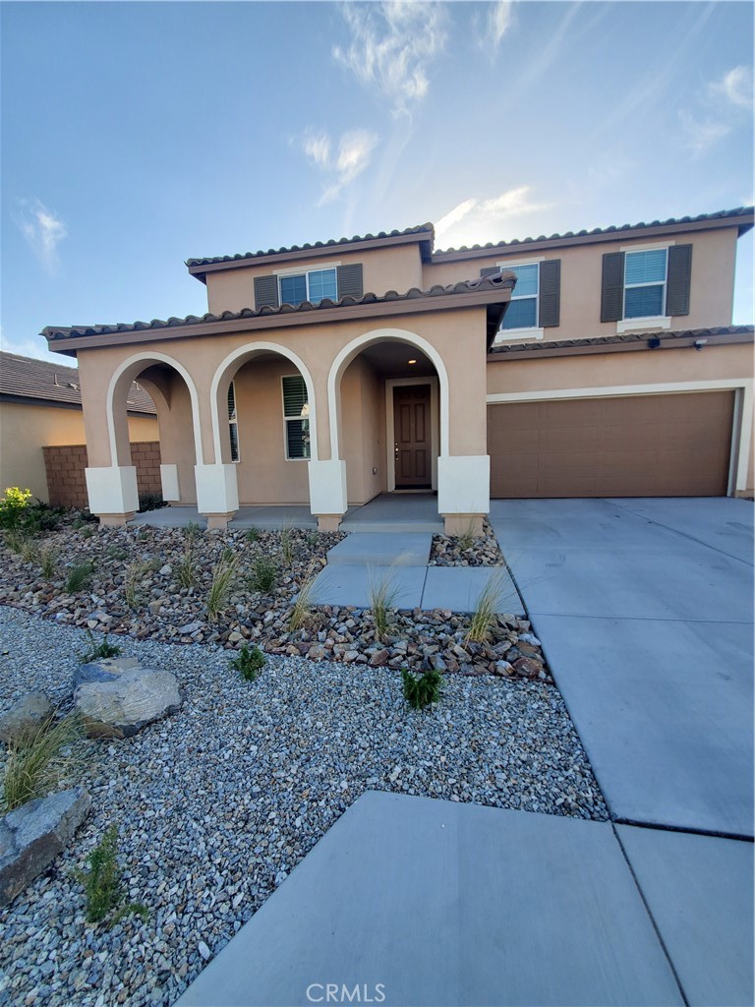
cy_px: 504
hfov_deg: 89.9
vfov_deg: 106.2
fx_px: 378
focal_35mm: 13
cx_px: 378
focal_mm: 1.8
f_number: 2.2
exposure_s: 1/601
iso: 50
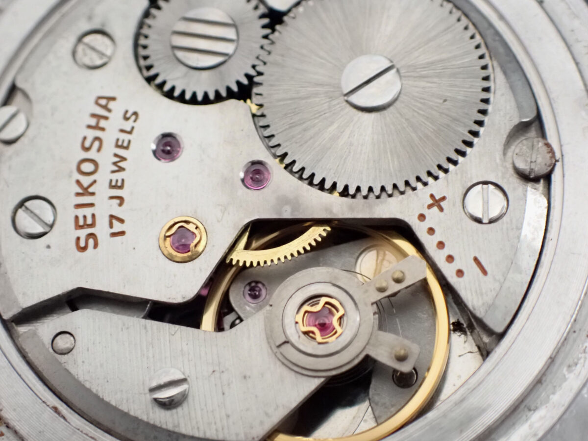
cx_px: 294
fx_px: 1597
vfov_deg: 15.7
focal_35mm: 94
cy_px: 220
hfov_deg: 20.9
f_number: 4.7
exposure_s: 1/50
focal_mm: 16.79
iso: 1600
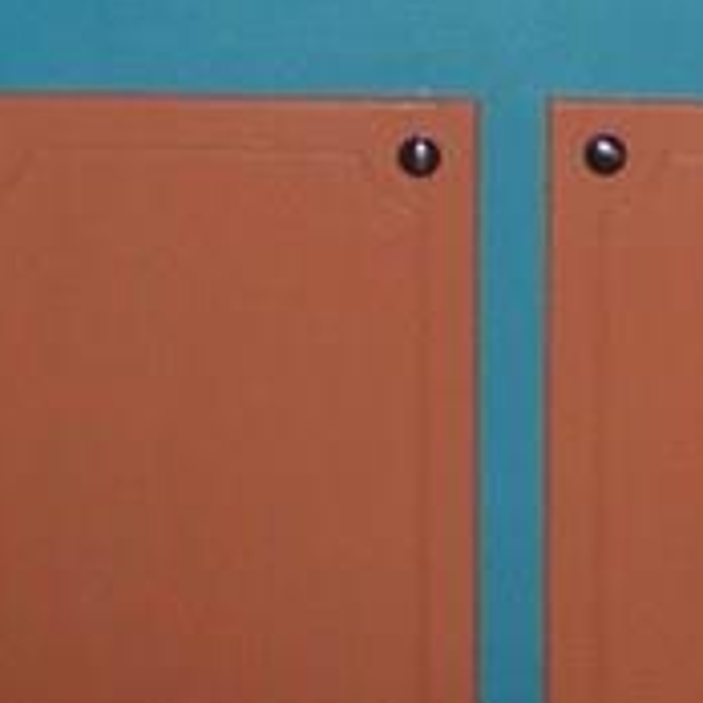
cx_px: 1212
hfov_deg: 9.0
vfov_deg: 9.0
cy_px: -465
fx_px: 4297
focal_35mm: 187
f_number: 2.8
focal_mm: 5.85
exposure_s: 1/30
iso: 200
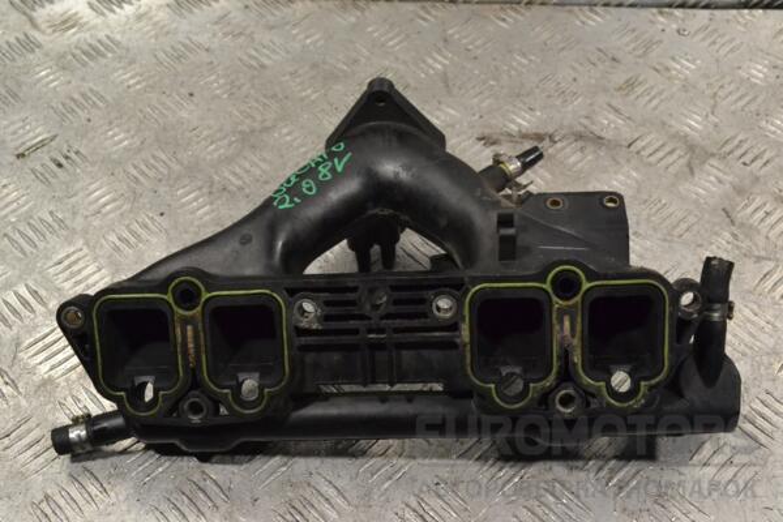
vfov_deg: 29.9
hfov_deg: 43.6
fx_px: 979
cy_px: 261
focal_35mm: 45
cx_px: 392
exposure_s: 1/250
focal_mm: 30
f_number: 8
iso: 3200
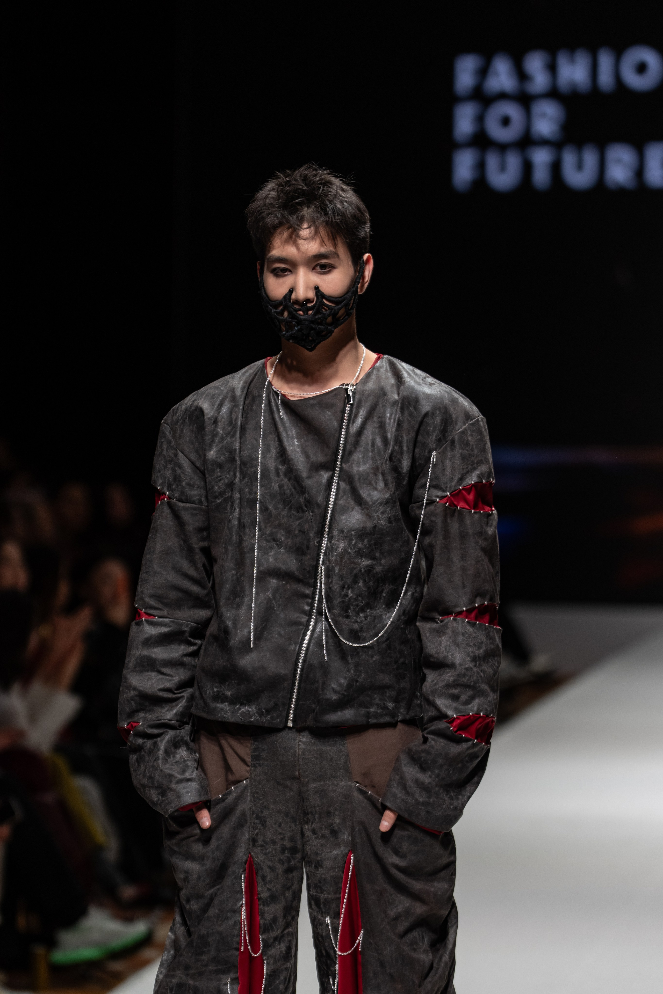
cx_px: 332
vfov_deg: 11.3
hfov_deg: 7.5
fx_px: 5027
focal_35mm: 182
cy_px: 497
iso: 200
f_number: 2.8
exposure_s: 1/400
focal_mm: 121.7
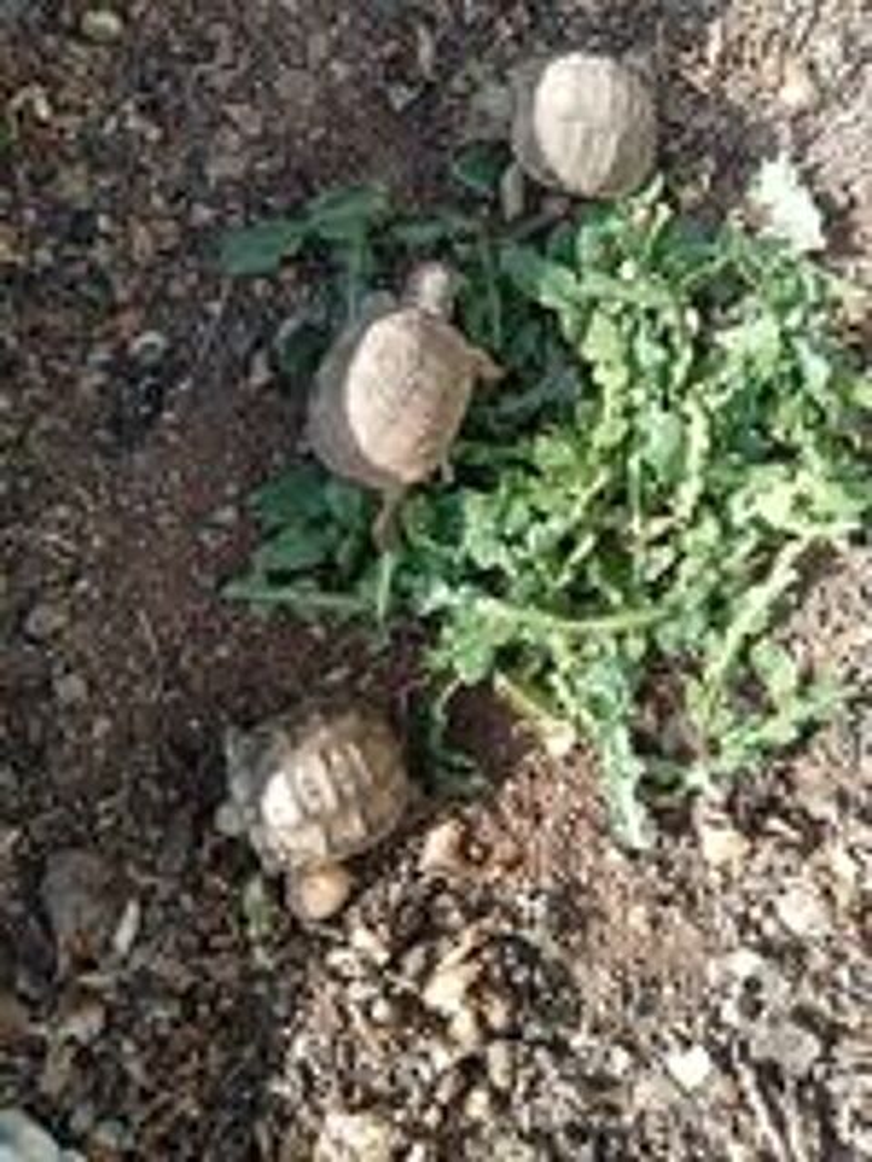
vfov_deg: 63.4
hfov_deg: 49.7
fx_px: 940
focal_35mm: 28
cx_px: 436
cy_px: 581
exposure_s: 1/269
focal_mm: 3.46
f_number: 2.2
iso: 107
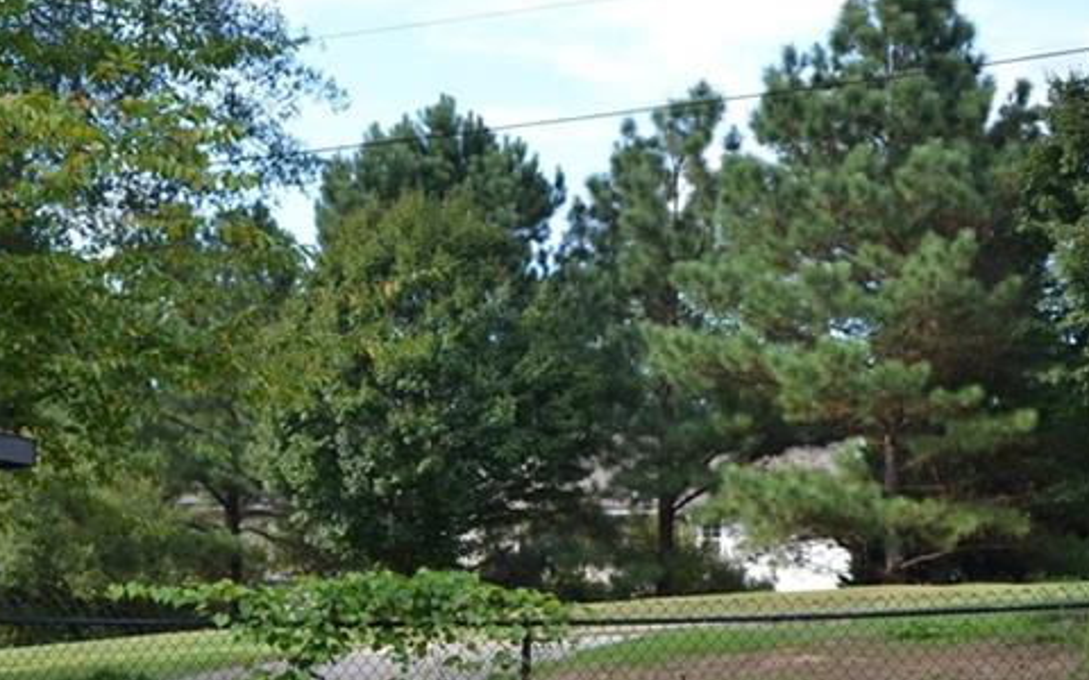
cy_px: 649
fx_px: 2701
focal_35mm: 91
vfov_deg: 14.2
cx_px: 231
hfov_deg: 22.5
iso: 125
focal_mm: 28
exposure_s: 1/125
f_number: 5.6
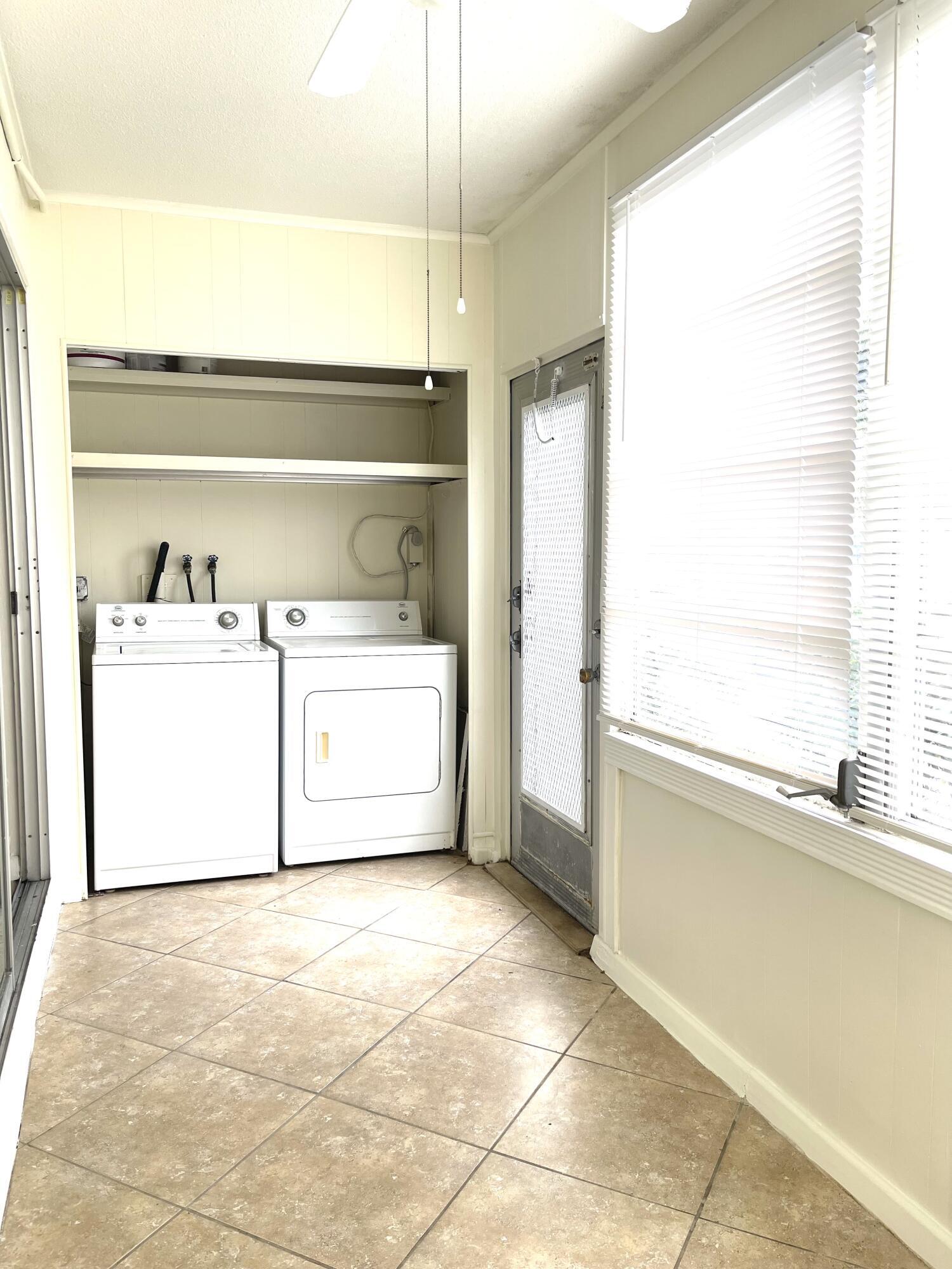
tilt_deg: -4.4
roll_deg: +0.3
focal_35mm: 25
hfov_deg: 54.9
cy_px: 634
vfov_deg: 69.4
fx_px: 917
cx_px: 476
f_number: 1.6
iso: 32
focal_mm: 5.1
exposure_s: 1/260
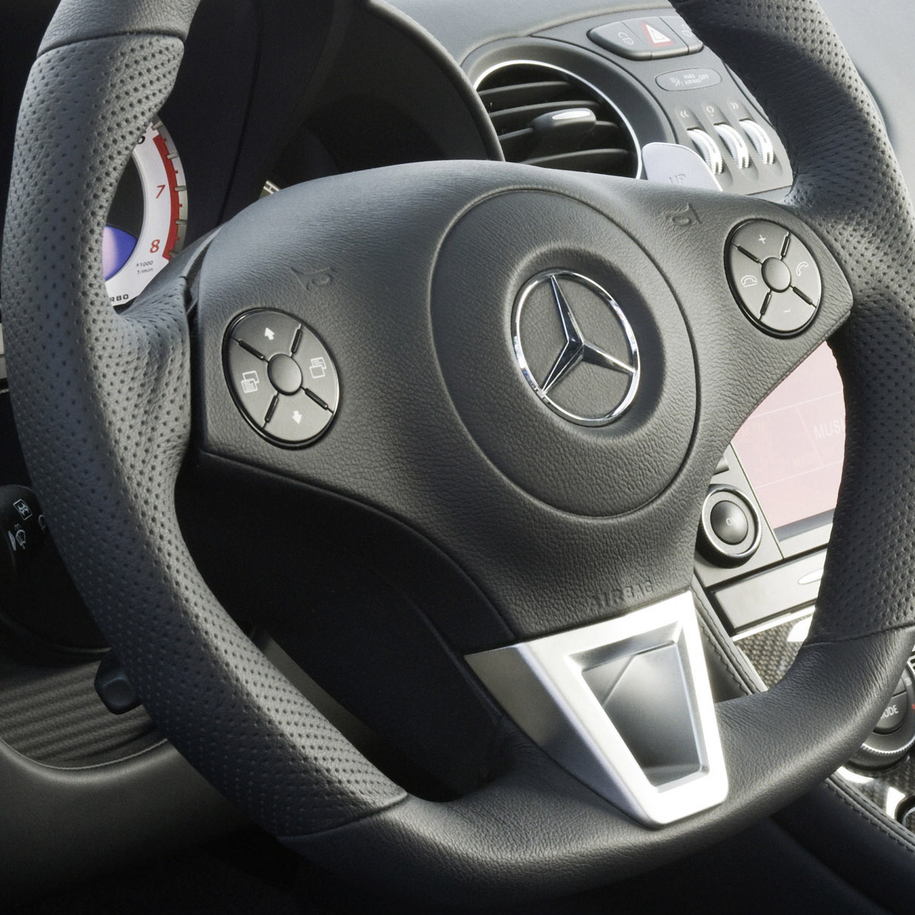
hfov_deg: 16.7
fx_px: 3110
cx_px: 645
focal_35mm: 104
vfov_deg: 16.7
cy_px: 354
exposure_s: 1/2.5
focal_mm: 50
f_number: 22
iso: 200
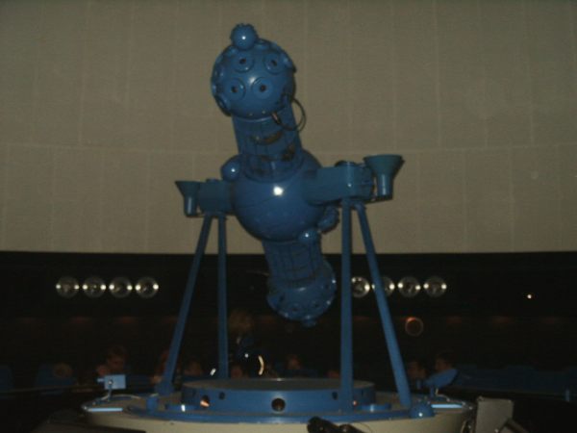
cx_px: 288
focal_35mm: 66
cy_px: 216
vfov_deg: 22.3
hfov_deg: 29.4
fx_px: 1100
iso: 200
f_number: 3.6
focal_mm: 13.75
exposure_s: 1/60
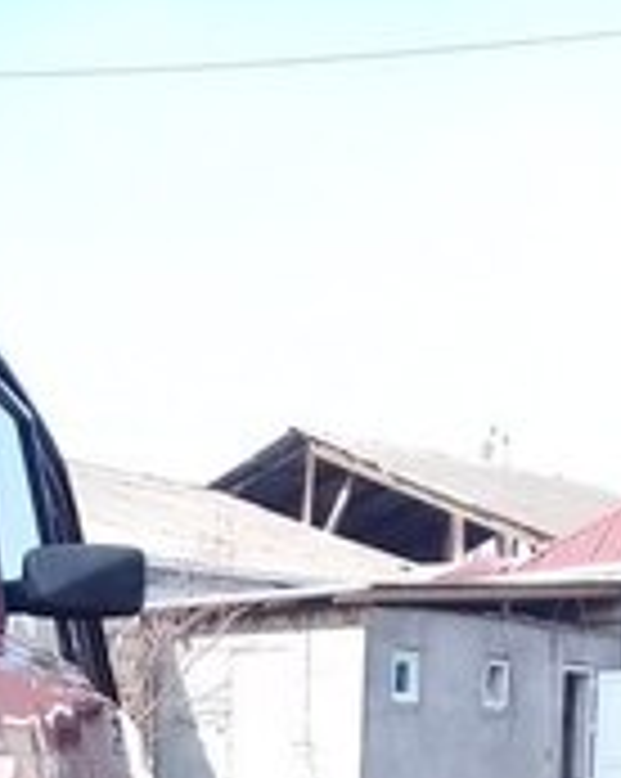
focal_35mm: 87
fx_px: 2002
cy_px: 1102
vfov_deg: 19.6
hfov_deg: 16.8
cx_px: -148
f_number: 2.2
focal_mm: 3.3
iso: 50
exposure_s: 1/344
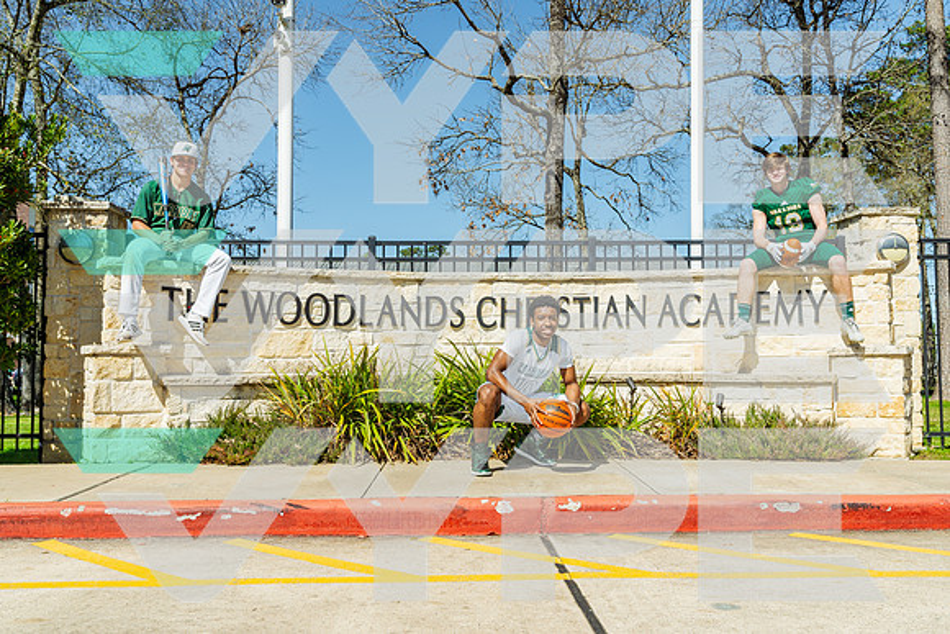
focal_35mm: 34
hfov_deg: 55.4
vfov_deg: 38.6
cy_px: 317
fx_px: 905
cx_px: 475
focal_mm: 34
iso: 100
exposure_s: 1/125
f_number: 11
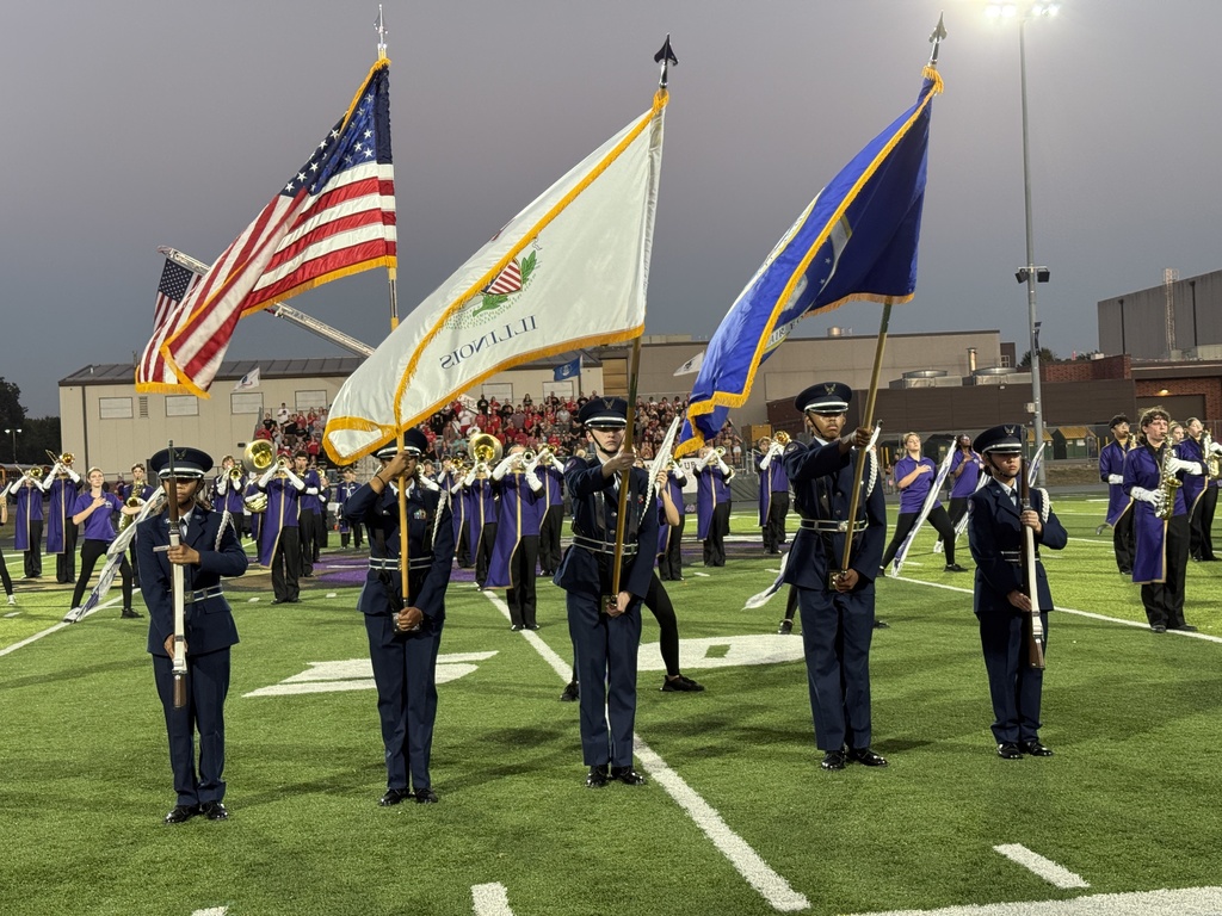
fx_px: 1694
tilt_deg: +1.6
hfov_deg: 39.7
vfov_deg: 30.3
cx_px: 611
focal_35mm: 48
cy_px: 458
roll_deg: +3.0
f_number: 1.78
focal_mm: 6.76
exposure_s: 1/60
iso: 100
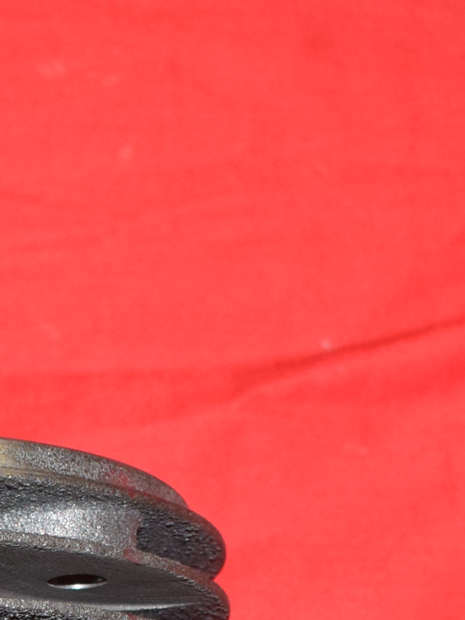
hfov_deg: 9.6
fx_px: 2722
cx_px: -135
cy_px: 879
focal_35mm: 152
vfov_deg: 12.5
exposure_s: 1/125
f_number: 5.6
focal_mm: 24
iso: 800
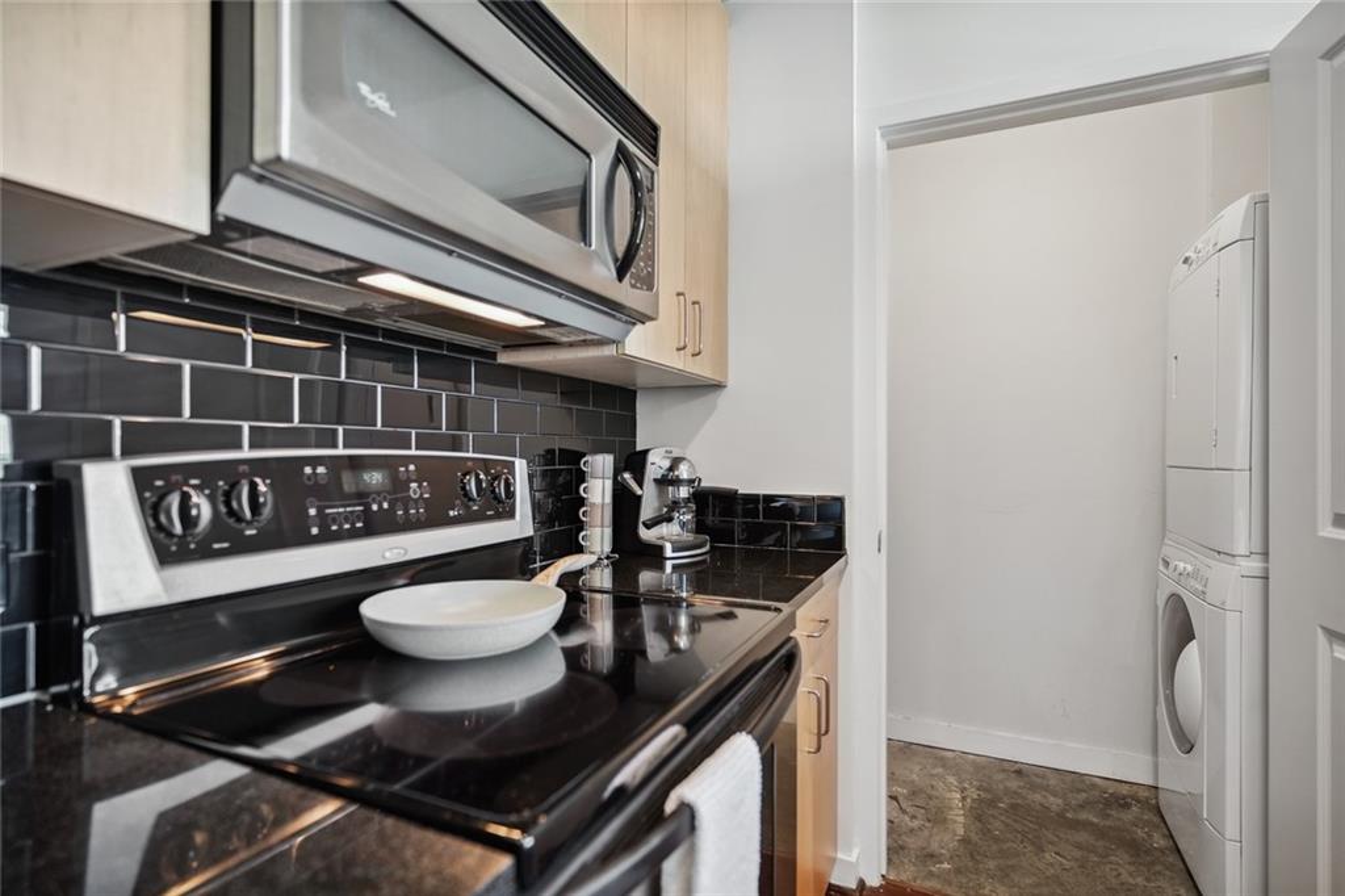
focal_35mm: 17
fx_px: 635
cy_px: 448
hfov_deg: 93.3
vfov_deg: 70.4
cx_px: 672
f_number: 2.8
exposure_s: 1/40
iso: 400
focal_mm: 17
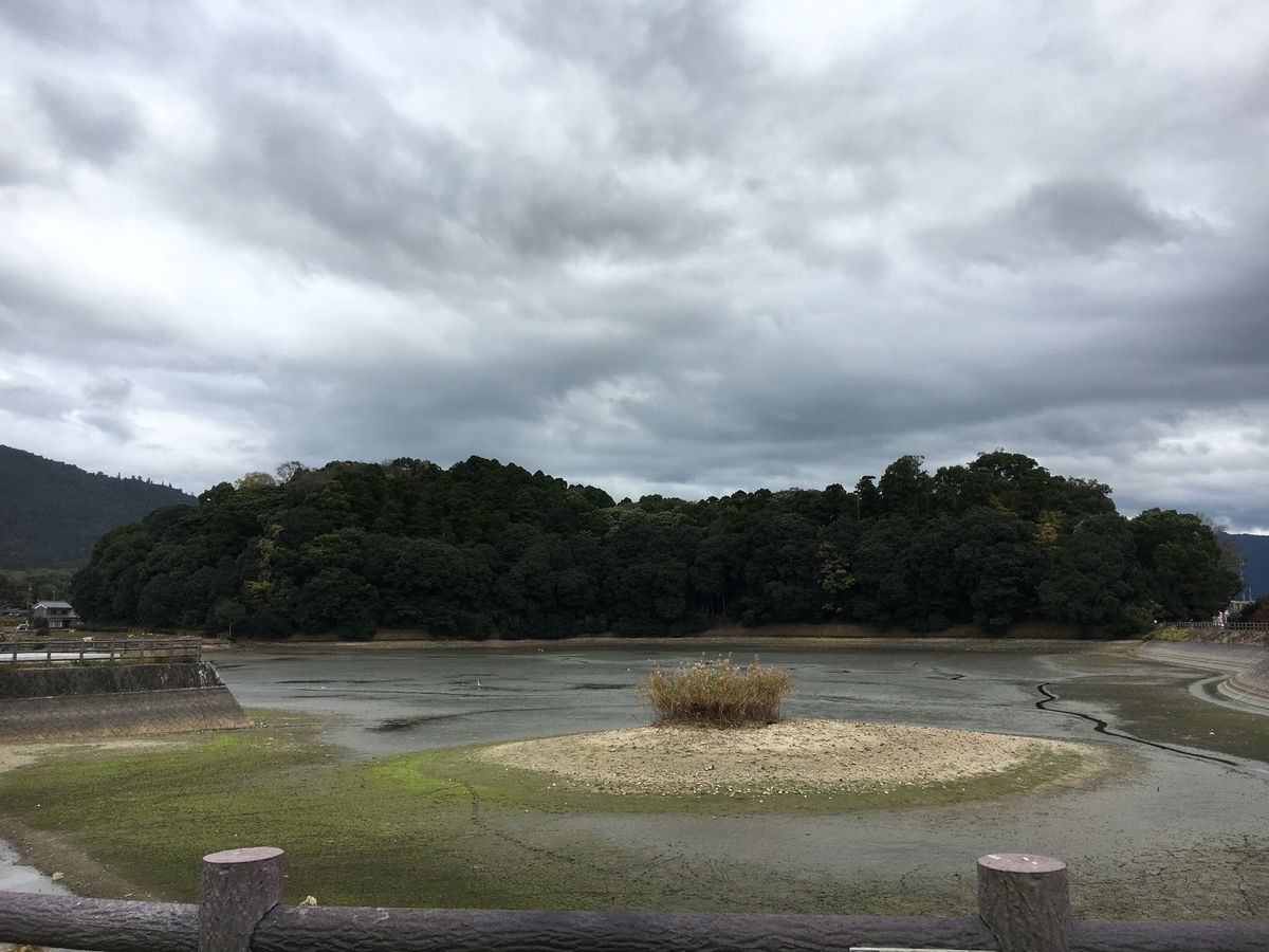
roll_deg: +0.0
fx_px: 1063
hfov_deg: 61.7
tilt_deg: +7.1
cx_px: 634
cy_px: 476
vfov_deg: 48.2
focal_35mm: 29
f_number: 2.2
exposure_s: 1/466
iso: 25
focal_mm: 4.15
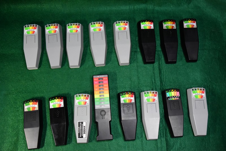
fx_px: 254
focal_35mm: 40
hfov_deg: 47.9
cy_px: 76
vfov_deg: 33.0
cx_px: 113
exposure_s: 1/160
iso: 2500
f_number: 4.5
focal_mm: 27
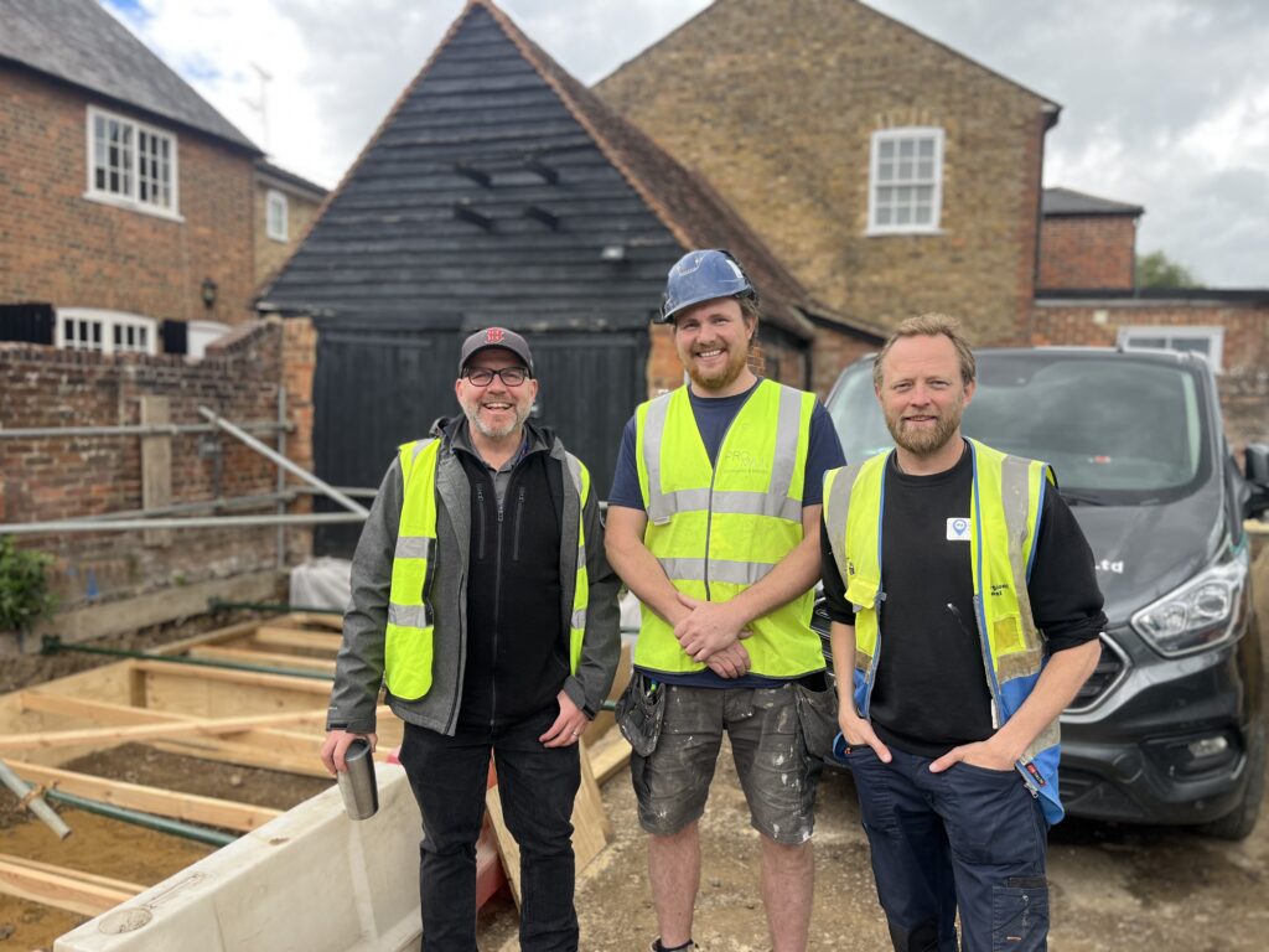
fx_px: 953
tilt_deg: -5.1
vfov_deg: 53.1
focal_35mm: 26
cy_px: 476
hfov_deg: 67.3
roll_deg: -1.4
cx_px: 634
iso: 50
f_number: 1.6
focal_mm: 5.1
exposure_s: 1/727
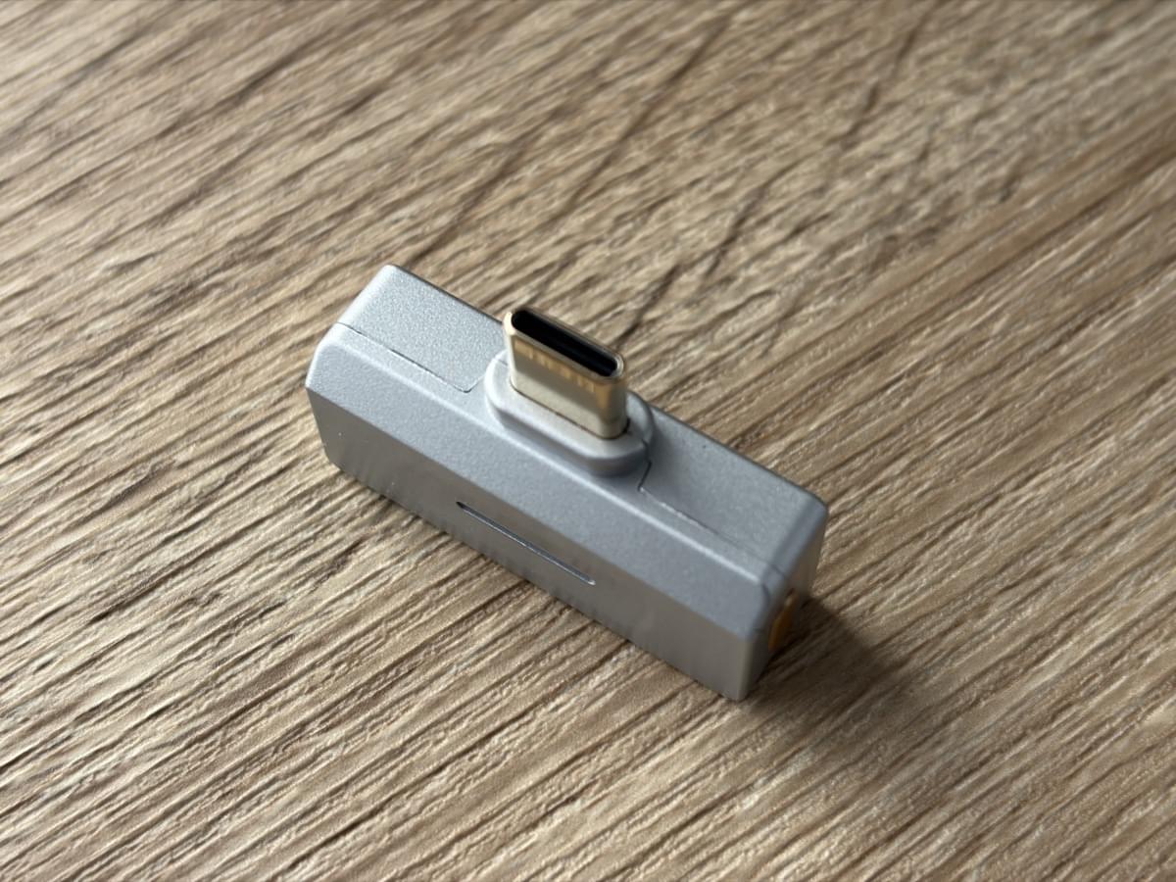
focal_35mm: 52
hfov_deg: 36.8
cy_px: 441
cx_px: 588
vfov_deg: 28.0
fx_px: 1767
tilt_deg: -63.1
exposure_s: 1/74
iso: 50
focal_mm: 5.96
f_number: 1.6
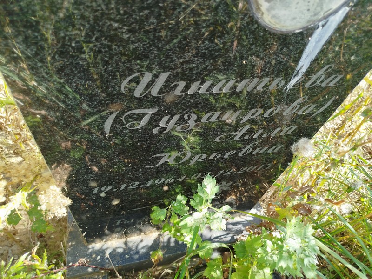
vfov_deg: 56.8
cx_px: 186
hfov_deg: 71.6
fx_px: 258
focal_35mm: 24
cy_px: 140
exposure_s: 1/116
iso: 50
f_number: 1.7
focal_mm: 5.31
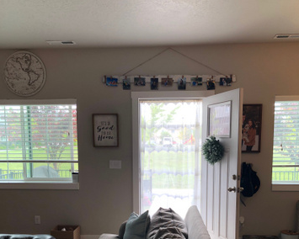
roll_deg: -0.2
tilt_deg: -5.6
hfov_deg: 49.1
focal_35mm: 37
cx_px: 151
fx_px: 327
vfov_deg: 39.0
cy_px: 182
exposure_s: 1/120
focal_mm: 4
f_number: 1.8
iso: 50
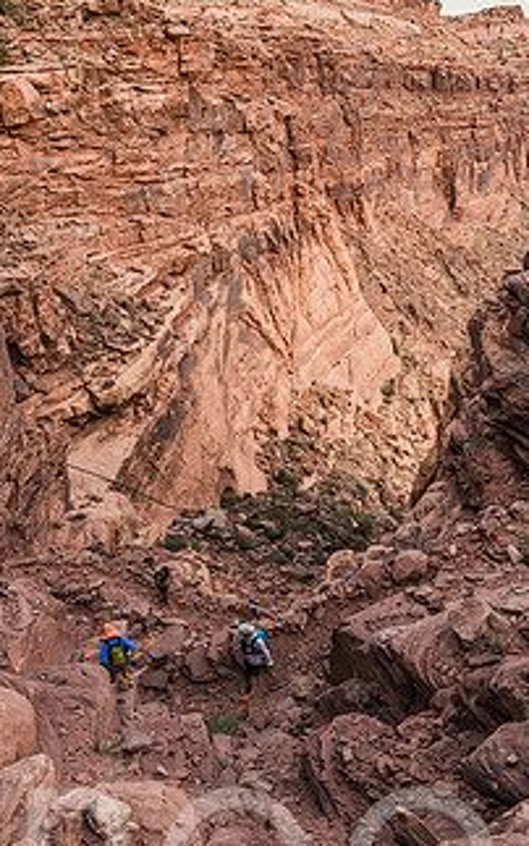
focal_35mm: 27
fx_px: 623
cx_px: 257
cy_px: 474
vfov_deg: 68.1
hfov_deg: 46.0
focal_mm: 19
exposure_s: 1/400
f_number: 4
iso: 1250
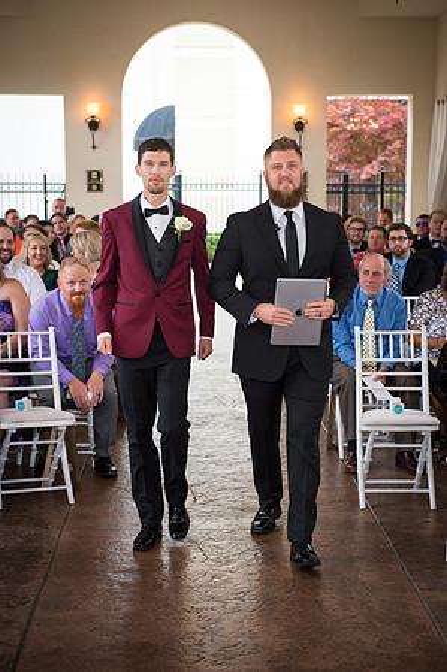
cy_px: 336
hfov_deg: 20.6
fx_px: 1232
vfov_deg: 30.5
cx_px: 224
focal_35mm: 66
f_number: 4
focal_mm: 66
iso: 400
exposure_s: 1/90
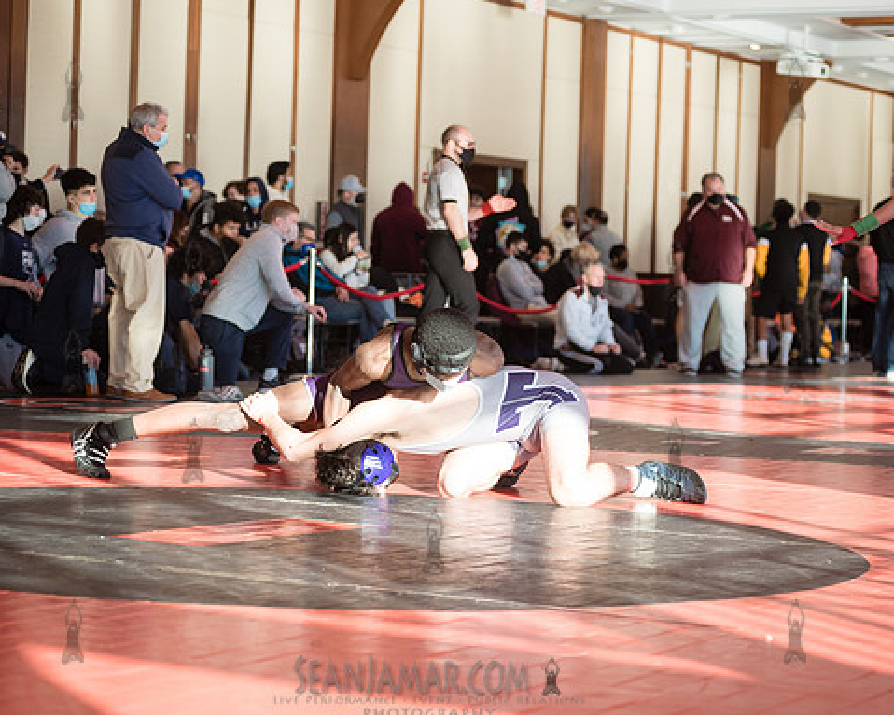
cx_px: 433
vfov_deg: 16.9
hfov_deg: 21.0
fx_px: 2407
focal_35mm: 91
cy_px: 359
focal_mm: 80
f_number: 4
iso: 400
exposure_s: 1/400
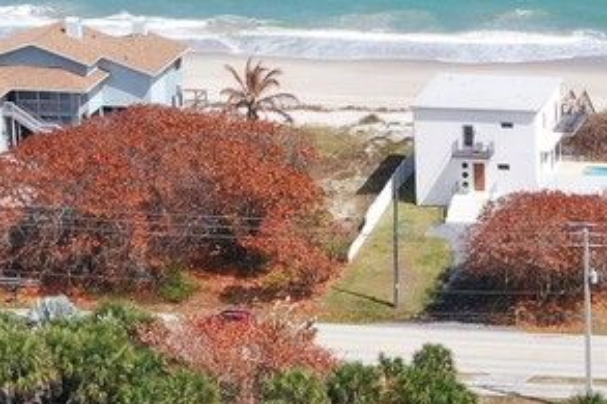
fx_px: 2898
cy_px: 164
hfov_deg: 11.7
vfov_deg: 8.0
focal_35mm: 172
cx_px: 733
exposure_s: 1/800
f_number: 5
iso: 100
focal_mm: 10.26
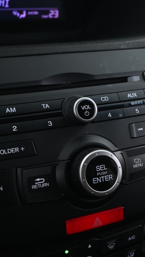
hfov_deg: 23.0
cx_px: 85
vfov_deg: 39.9
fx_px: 355
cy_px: 128
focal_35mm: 52
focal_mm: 22
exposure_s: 1/15
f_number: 4
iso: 1600
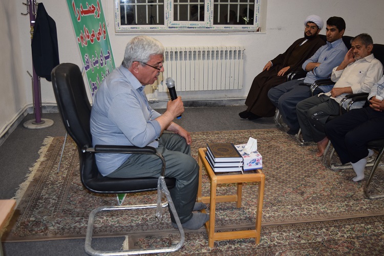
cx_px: 192
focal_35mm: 38
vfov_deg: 35.5
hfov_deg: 51.3
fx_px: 400
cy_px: 128
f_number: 4
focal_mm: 25
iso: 800
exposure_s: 1/160
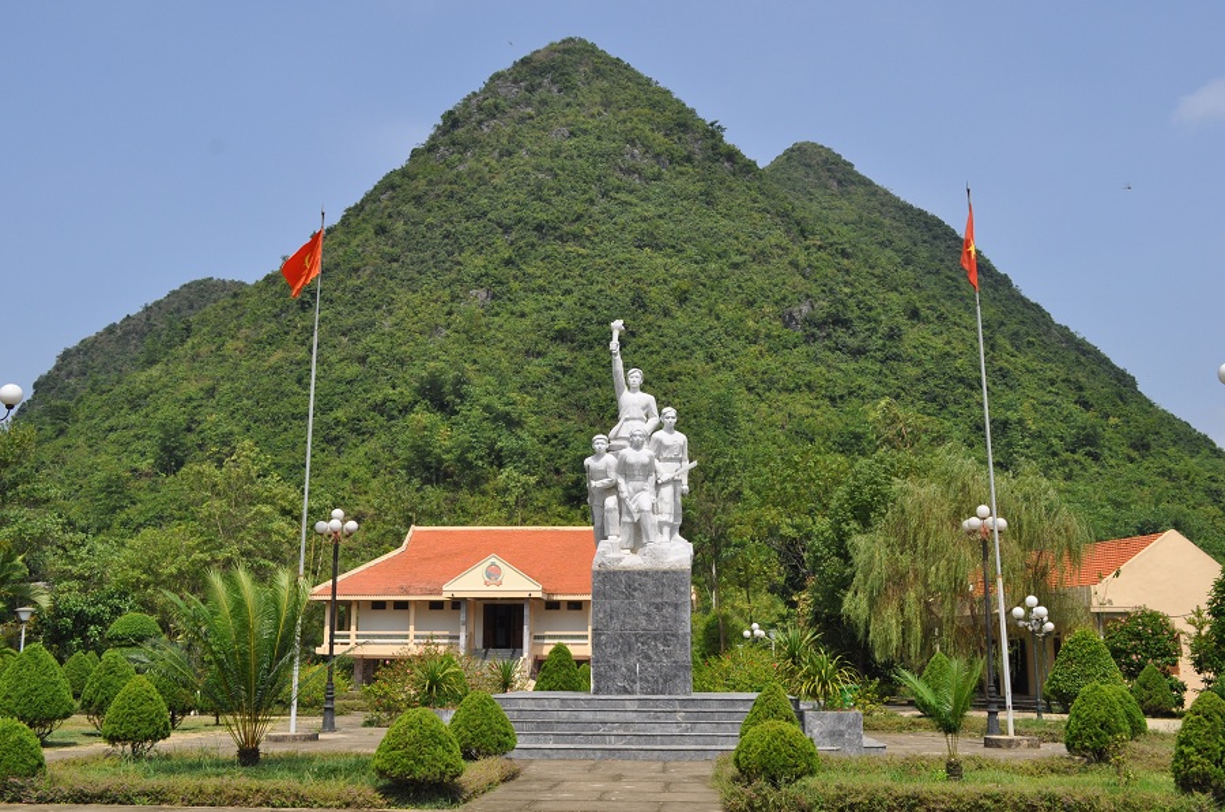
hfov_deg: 53.2
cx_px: 612
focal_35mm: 36
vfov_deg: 36.8
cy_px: 406
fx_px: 1223
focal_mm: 24
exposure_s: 1/400
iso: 200
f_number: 10
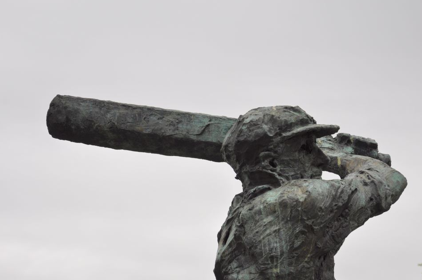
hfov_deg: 21.7
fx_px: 1100
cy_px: 133
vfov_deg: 14.5
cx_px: 206
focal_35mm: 94
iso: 200
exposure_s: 1/250
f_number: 8
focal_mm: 58
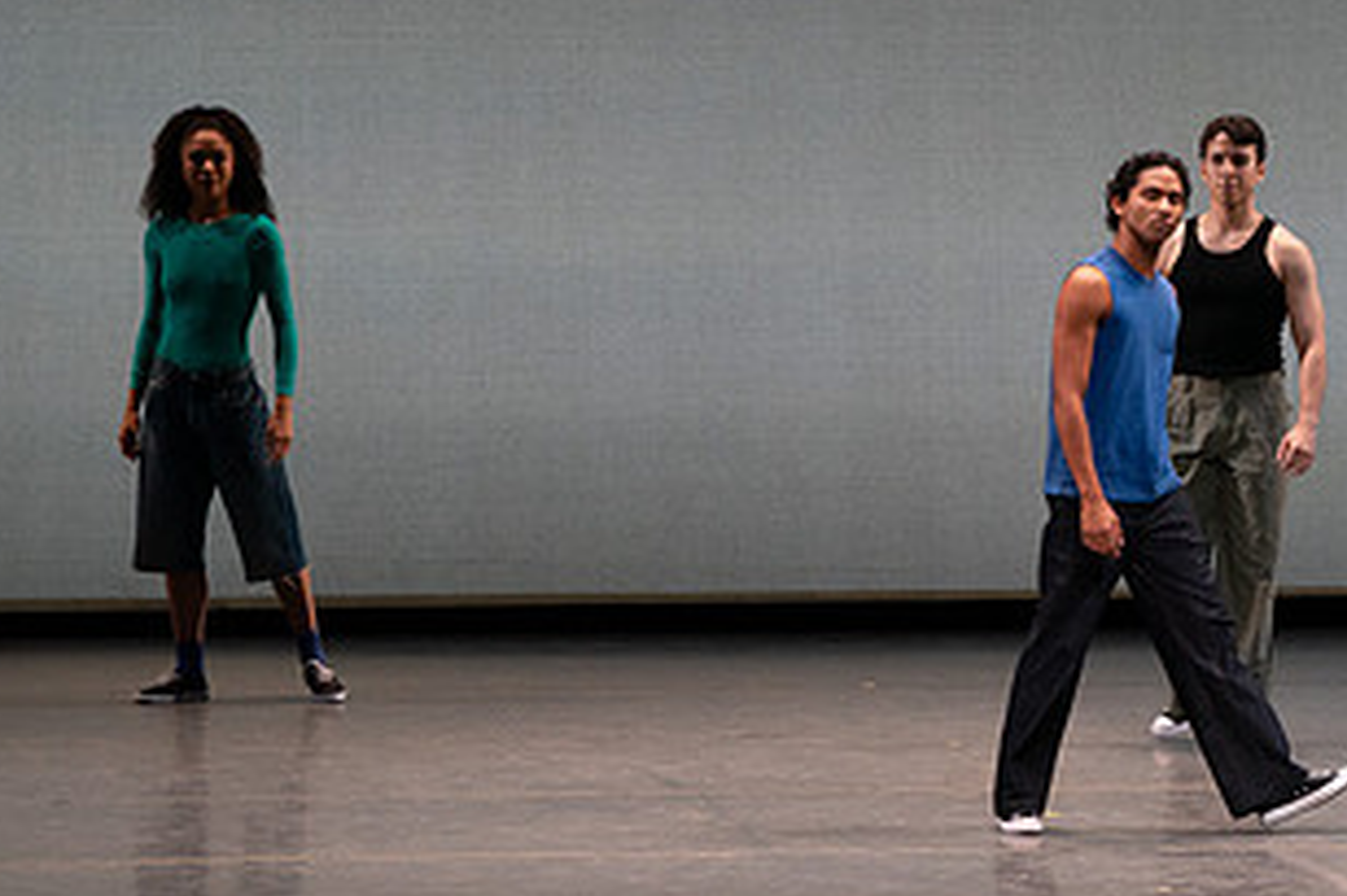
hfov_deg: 5.3
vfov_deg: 3.5
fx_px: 14509
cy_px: 396
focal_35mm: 388
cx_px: 988
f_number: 9
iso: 5000
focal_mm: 206
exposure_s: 1/400
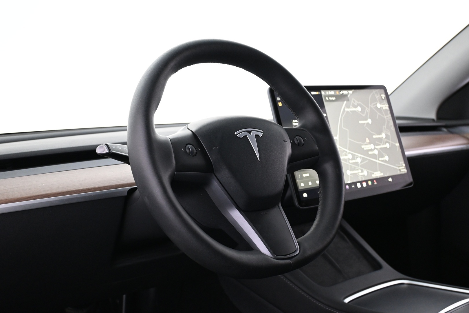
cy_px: 156
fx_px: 547
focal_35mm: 42
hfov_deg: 46.4
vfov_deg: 31.9
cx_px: 234
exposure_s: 1/15
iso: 1600
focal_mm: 28
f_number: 4.5
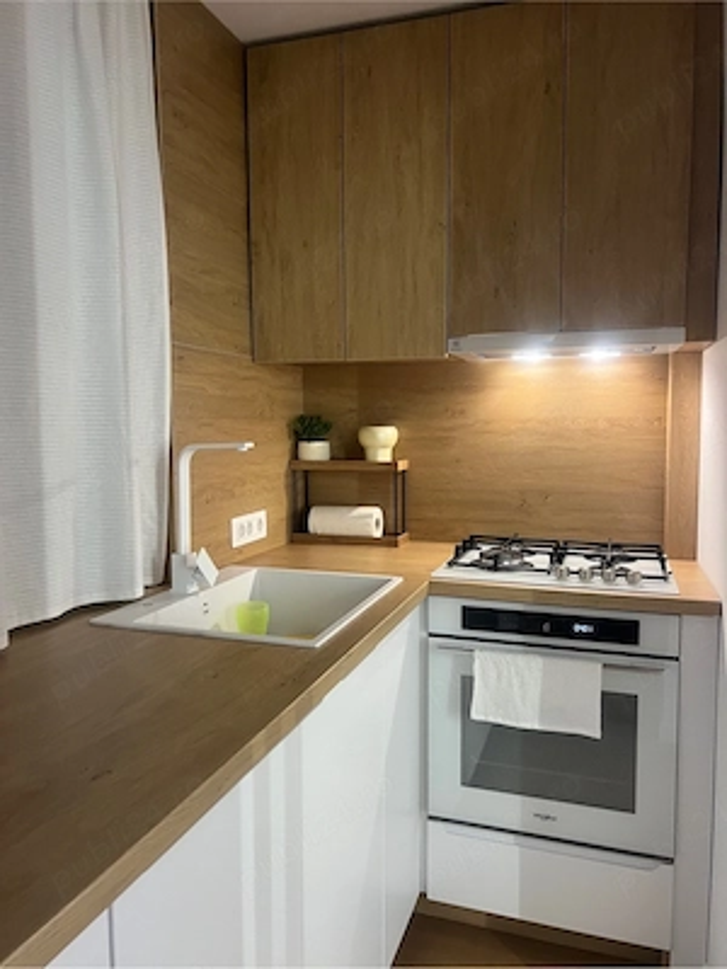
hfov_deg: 53.1
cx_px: 364
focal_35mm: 26
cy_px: 484
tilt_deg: -4.0
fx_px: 728
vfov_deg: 67.3
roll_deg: +0.6
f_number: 1.5
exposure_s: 1/50
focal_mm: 5.7
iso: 320
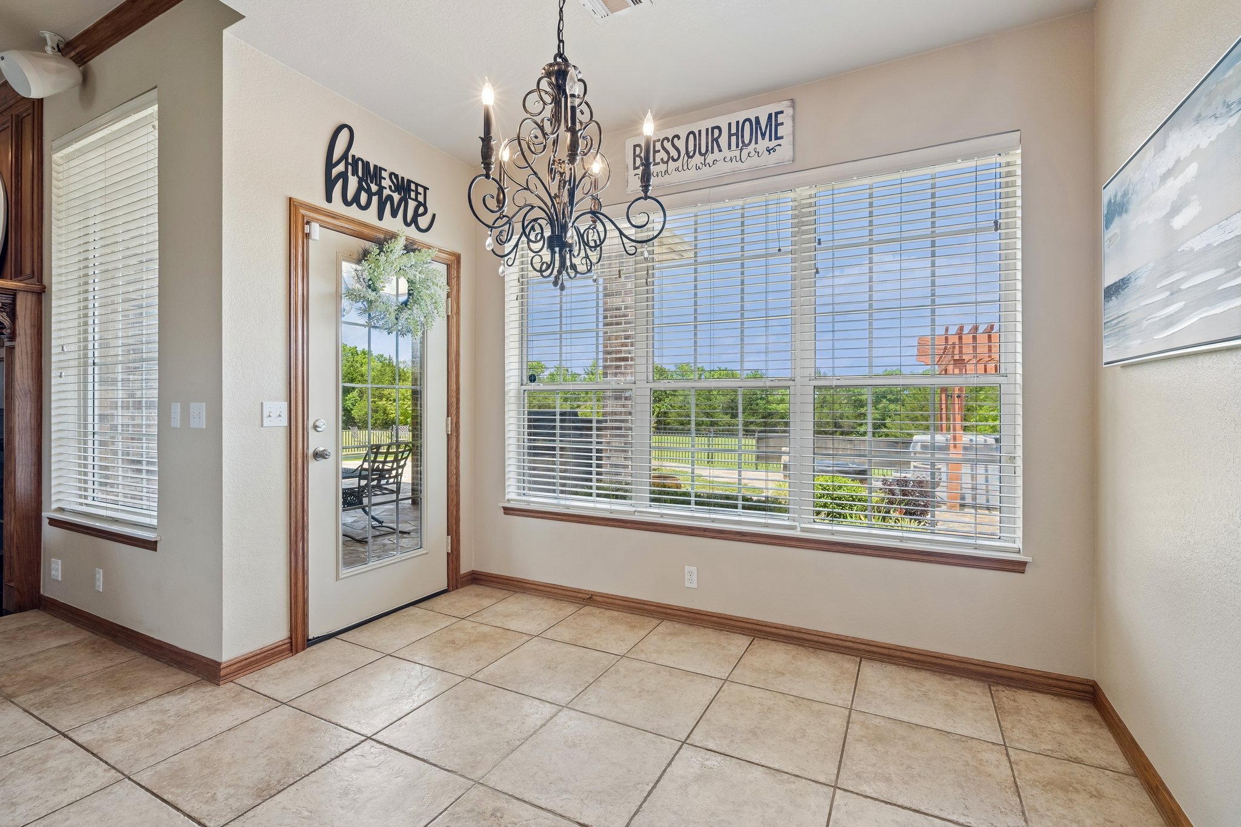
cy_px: 414
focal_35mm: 16
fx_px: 551
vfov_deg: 73.7
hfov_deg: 96.7
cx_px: 620
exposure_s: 1/15
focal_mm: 16
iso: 200
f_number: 8
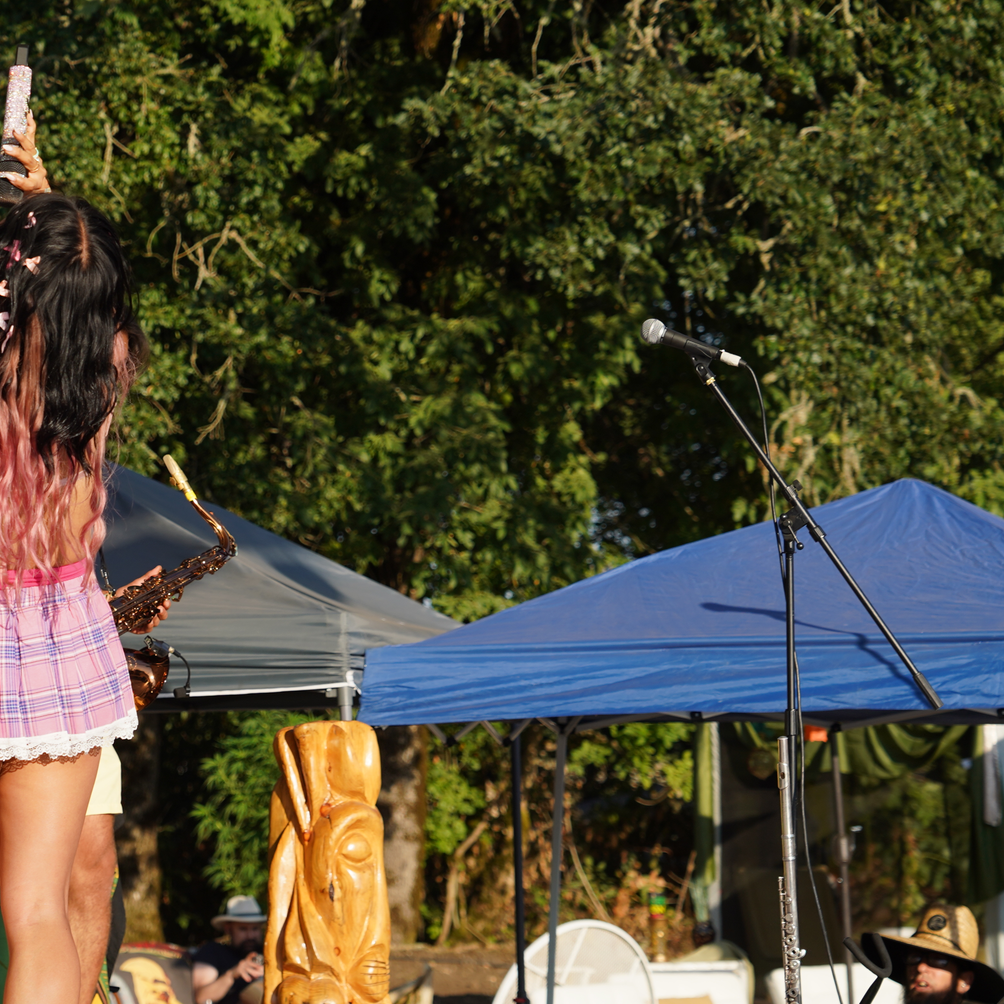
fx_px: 4430
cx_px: 121
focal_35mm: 135
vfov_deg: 12.9
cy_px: 469
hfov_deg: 12.8
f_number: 5.6
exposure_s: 1/320
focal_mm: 83
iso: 100
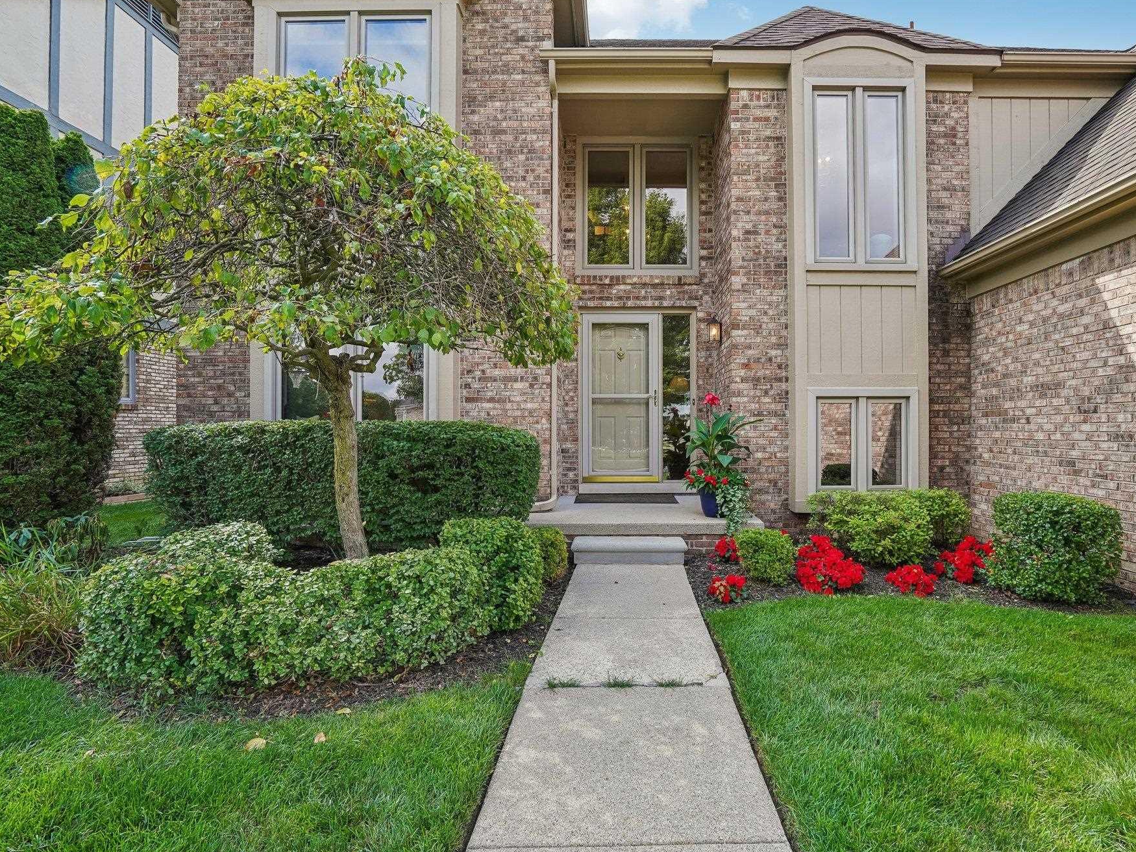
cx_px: 622
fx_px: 591
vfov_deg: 71.6
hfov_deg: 87.5
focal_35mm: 18
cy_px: 434
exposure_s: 1/80
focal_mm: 16
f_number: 8
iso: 250
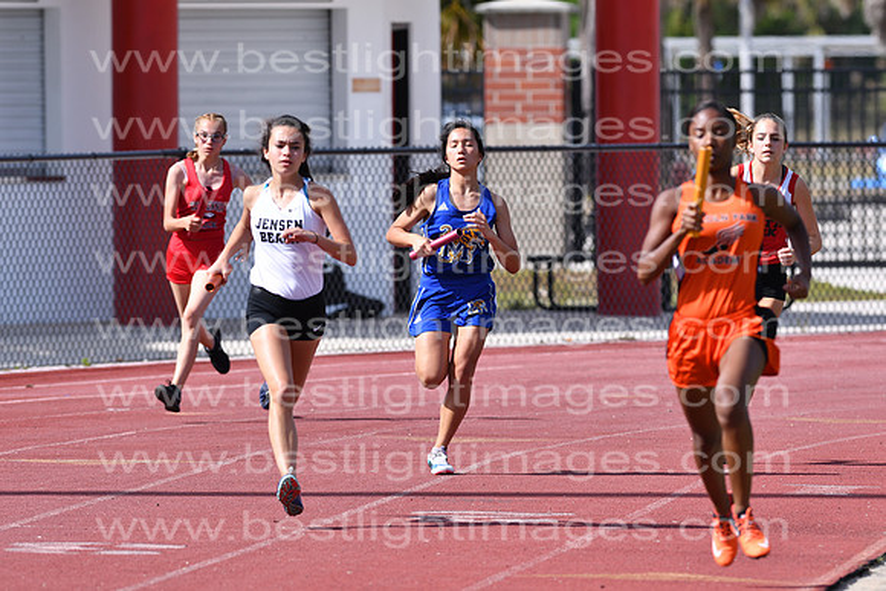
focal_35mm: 450
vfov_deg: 3.1
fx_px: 11077
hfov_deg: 4.6
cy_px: 296
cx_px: 443
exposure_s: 1/640
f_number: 5.6
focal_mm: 300
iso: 100
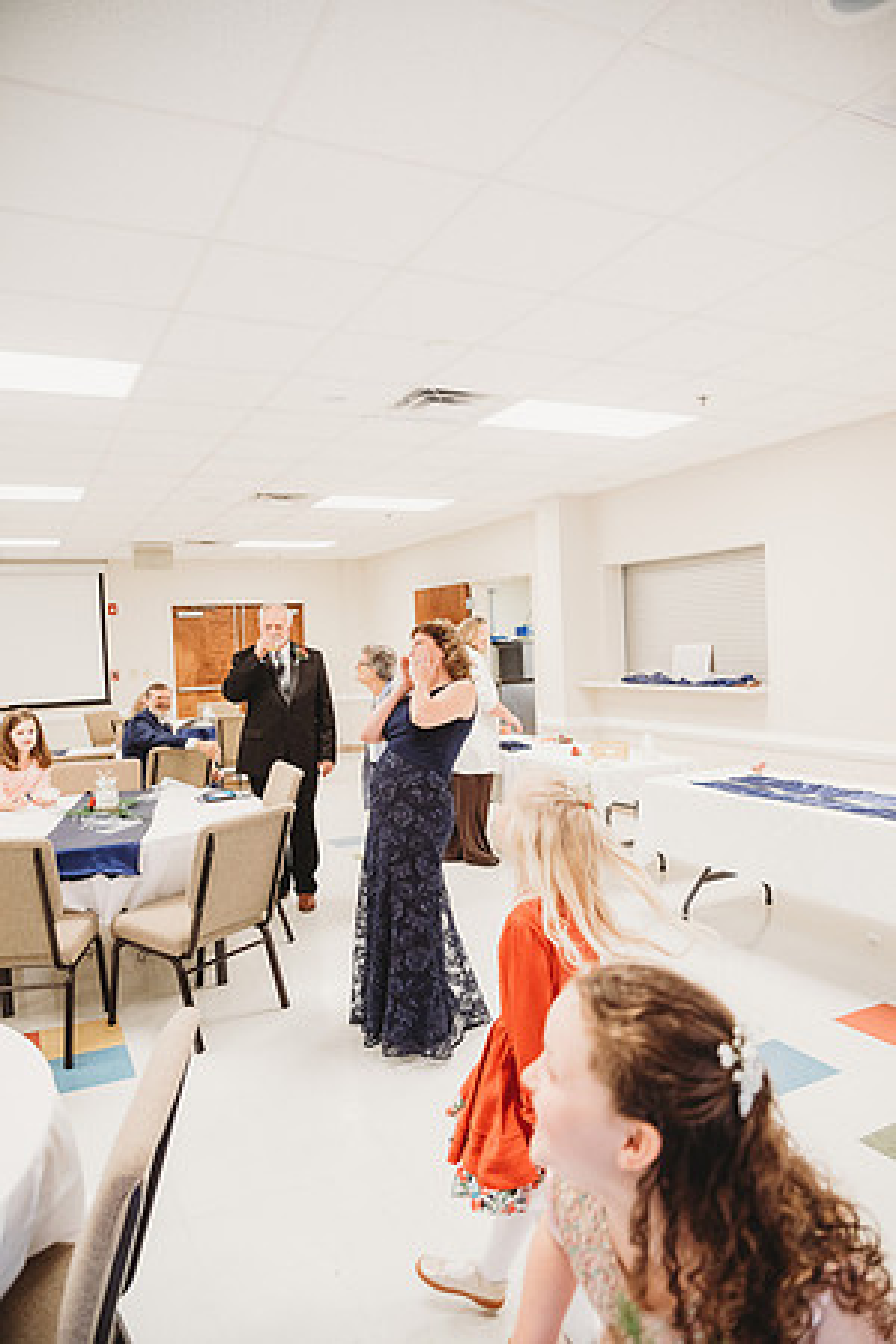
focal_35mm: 24
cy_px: 672
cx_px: 448
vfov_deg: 73.7
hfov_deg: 53.1
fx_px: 896
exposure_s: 1/200
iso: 2500
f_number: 4
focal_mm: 24
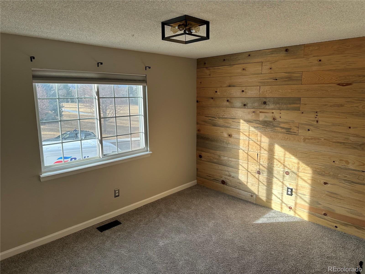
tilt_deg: -8.6
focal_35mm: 24
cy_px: 137
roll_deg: +0.6
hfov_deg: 71.6
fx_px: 253
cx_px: 182
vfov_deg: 56.8
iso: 80
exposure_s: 1/398
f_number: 1.78
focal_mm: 6.86
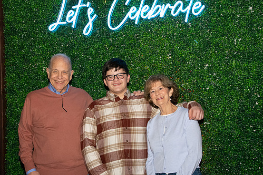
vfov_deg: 22.3
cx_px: 122
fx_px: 446
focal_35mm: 61
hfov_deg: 32.9
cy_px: 83
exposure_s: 1/250
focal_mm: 35
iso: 4000
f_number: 10
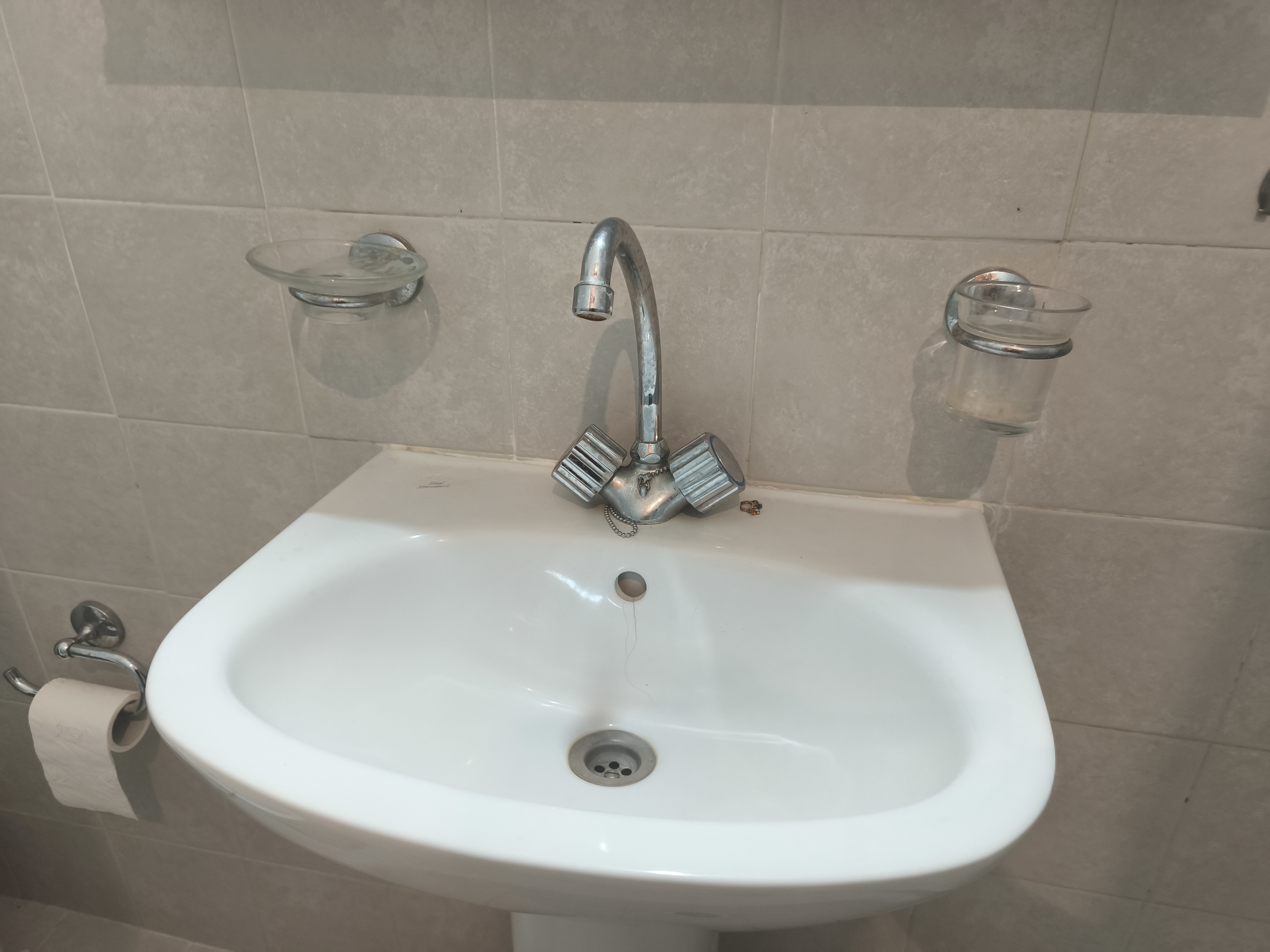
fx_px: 844
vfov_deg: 58.9
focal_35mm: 23
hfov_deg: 73.9
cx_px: 635
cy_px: 476
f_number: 1.7
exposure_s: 1/50
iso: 400
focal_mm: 5.35
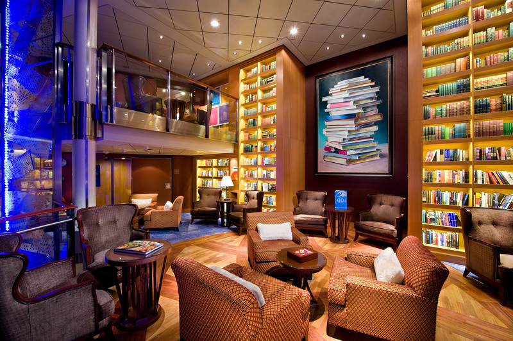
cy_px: 170
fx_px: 199
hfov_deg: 104.3
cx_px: 256
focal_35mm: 14
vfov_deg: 81.1
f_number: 11
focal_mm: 14
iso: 200
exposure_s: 4
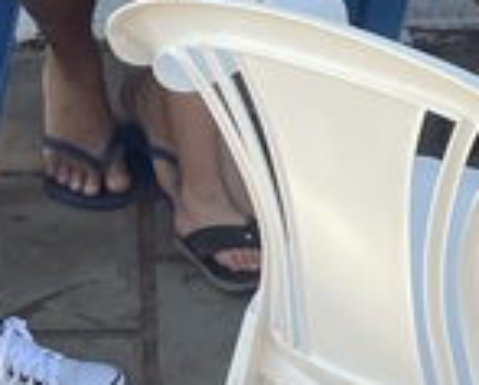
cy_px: -540
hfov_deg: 12.4
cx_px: 404
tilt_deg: -8.7
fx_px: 2200
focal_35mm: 155
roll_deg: -4.0
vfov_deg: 9.0
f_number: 1.6
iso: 32
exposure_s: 1/337
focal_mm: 4.2
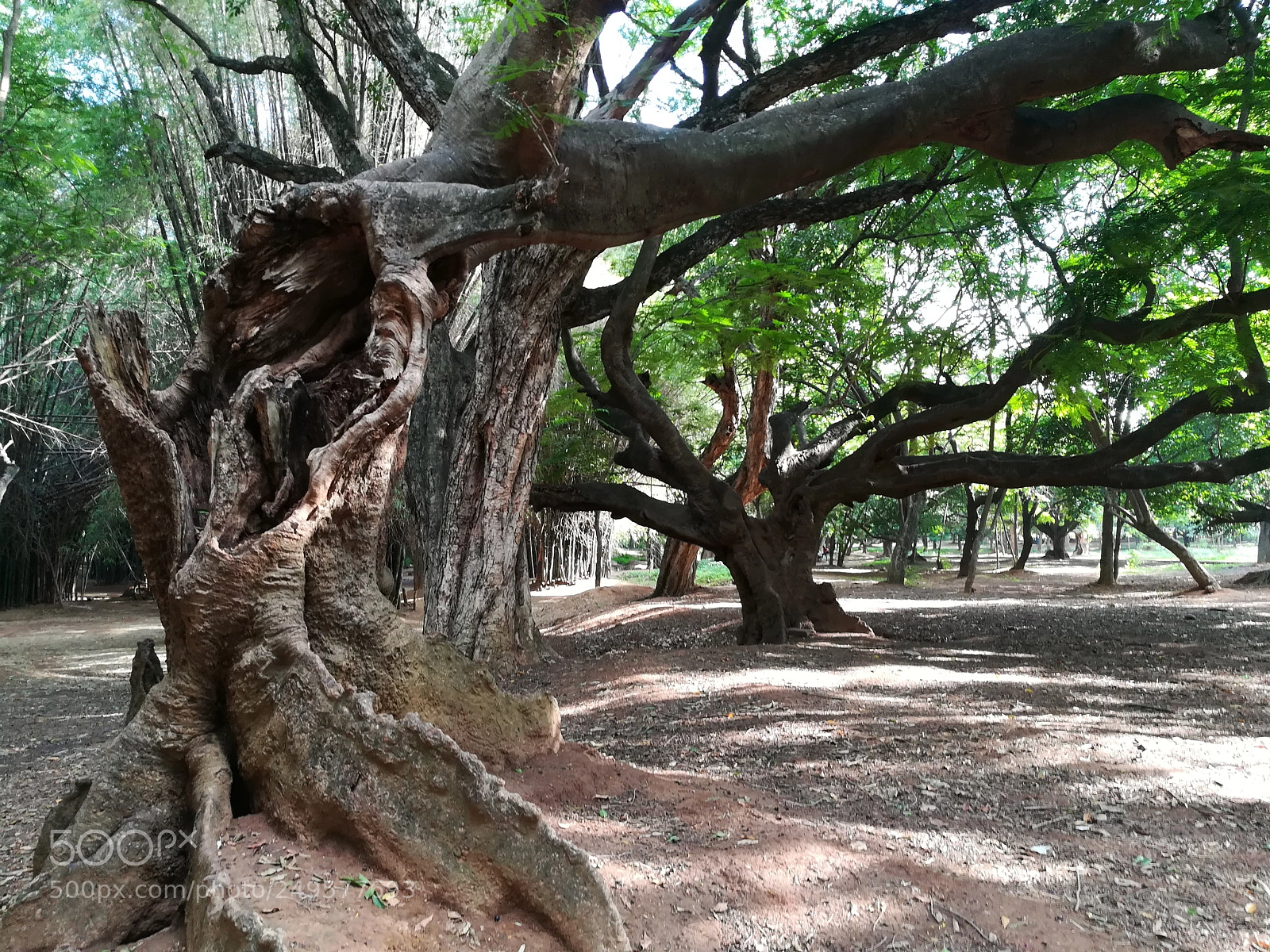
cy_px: 476
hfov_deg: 67.3
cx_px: 635
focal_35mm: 26
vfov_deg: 53.1
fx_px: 954
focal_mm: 3.83
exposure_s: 1/30
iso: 100
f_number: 2.2
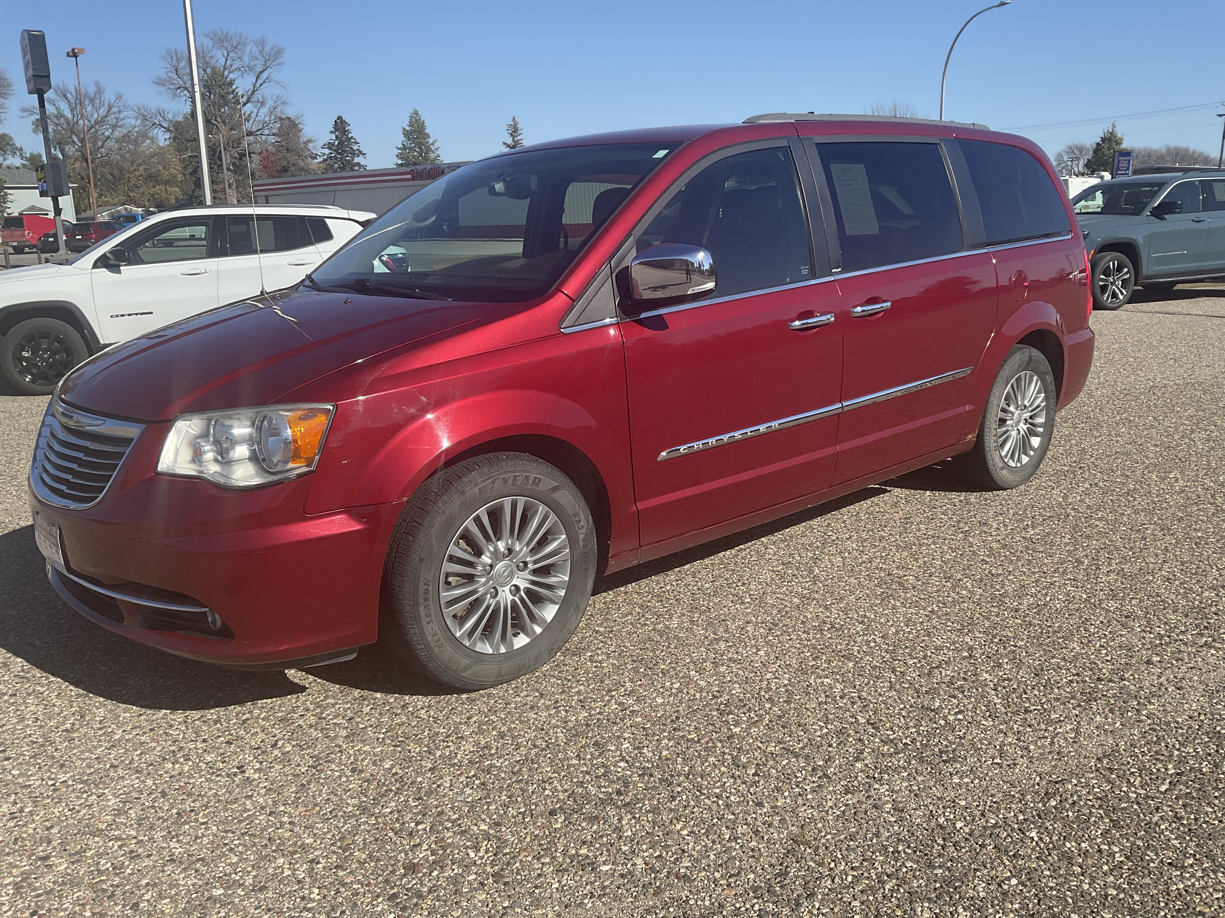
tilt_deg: -13.9
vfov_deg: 48.2
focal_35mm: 29
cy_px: 459
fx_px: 1026
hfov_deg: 61.7
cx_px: 612
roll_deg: +2.2
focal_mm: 3
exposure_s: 1/2141
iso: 16
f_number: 1.8
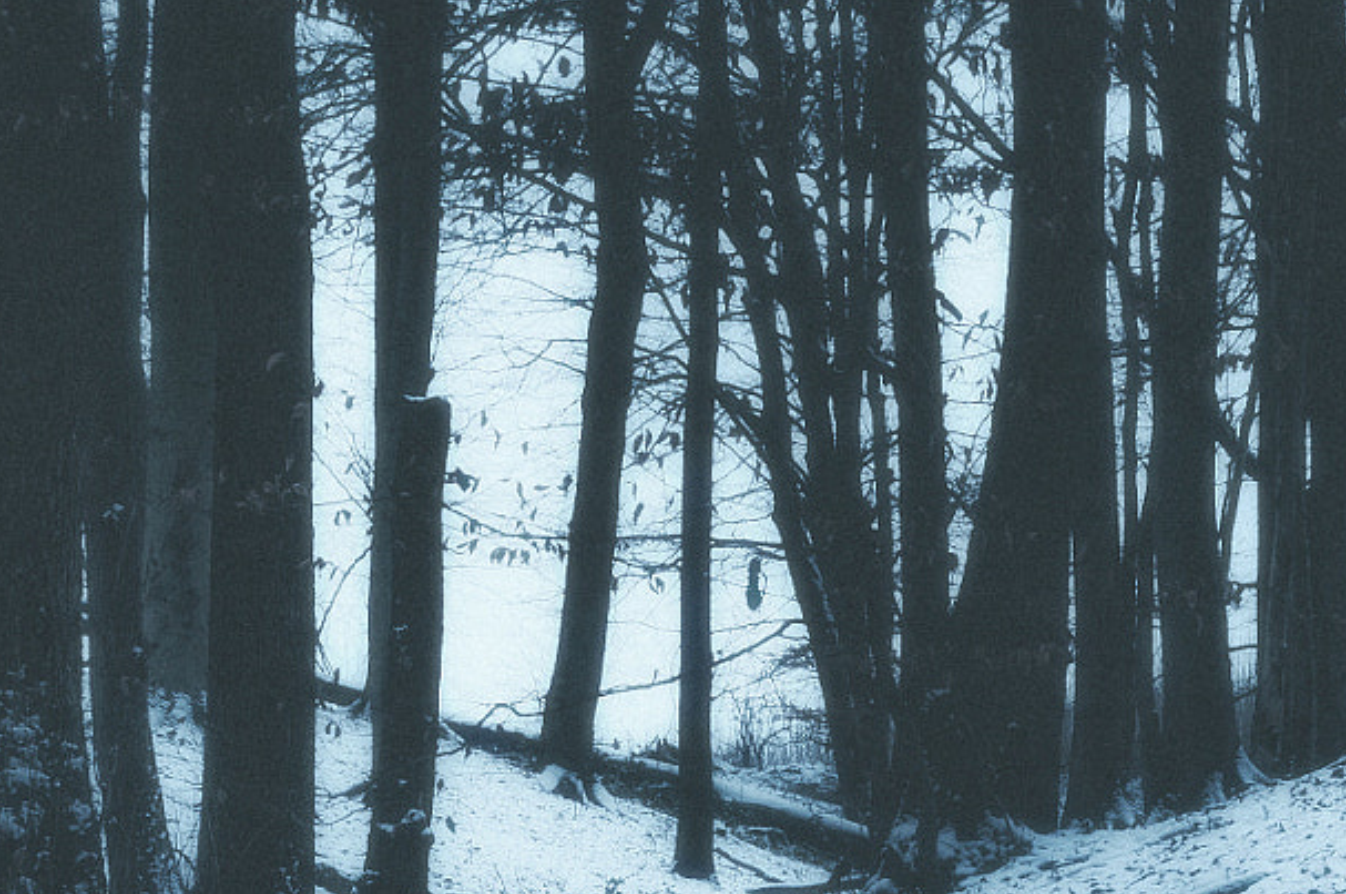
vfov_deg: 9.7
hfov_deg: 14.8
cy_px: 1177
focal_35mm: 138
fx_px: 5165
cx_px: 803
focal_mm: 35
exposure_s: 1/2.5
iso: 100
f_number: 11
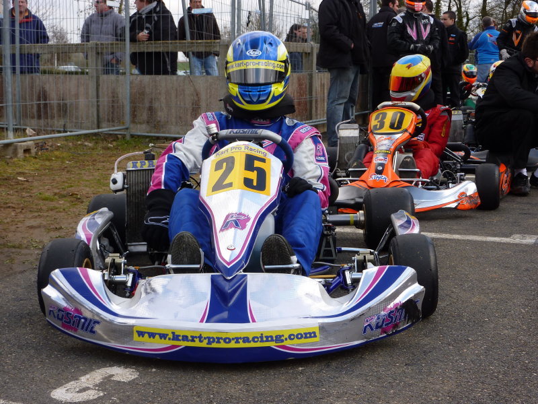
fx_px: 855
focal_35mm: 55
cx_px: 269
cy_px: 202
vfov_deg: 26.6
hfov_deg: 34.9
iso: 80
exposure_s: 1/320
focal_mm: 9.1
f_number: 3.9
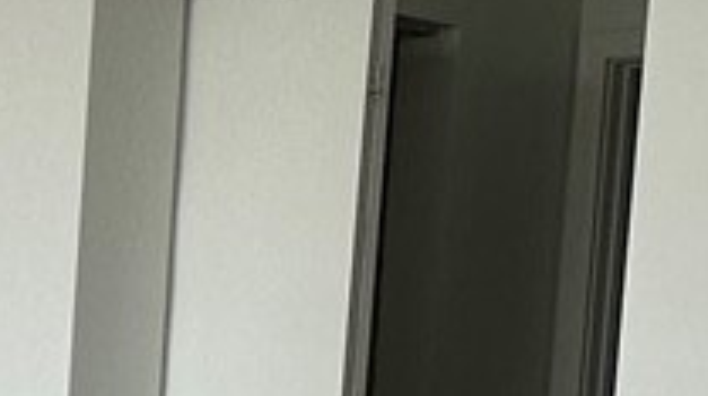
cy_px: 518
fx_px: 2194
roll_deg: -3.0
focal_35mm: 117
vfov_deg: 10.1
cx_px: -505
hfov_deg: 16.0
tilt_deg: -5.7
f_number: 2.2
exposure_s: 1/99
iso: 80
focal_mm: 2.22
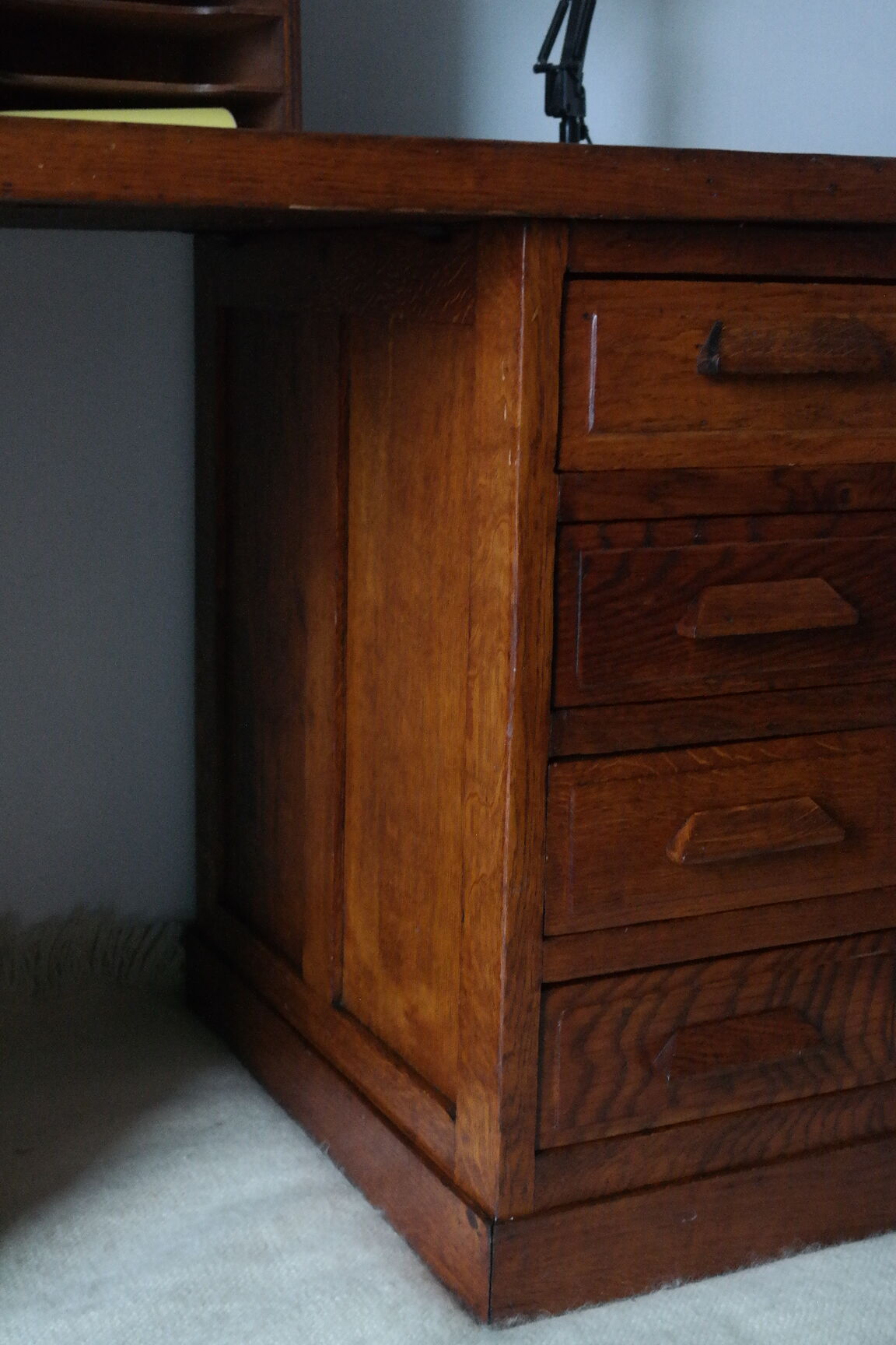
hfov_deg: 27.5
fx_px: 1829
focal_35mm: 49
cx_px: 448
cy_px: 672
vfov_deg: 40.3
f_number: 5.6
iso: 3200
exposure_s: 1/30
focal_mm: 32
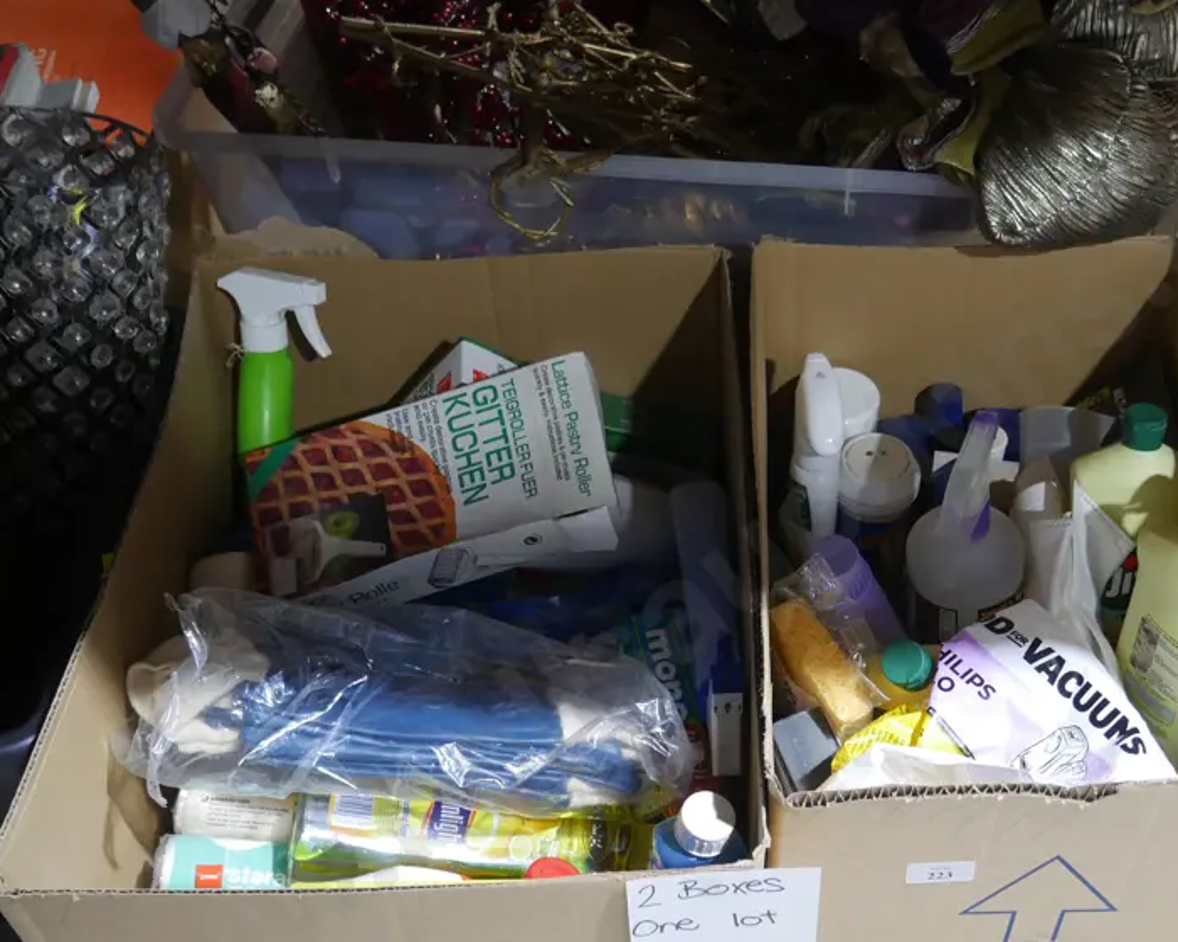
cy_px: 558
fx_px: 1395
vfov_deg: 37.2
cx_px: 762
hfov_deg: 45.3
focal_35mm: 40
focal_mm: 14
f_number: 3.5
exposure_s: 1/60
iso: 800
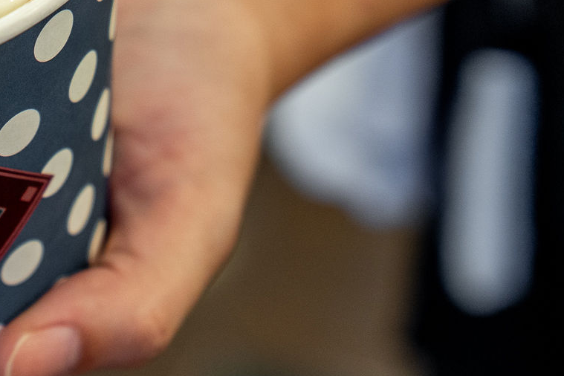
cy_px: -25
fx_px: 2961
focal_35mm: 189
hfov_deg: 10.6
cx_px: -175
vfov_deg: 7.2
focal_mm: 70
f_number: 4
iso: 1250
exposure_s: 1/160
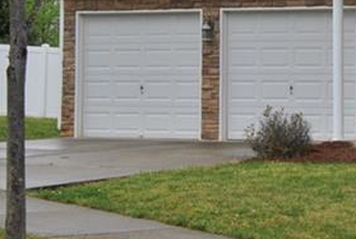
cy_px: -50
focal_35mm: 154
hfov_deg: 13.0
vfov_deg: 8.8
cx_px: 406
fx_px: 1525
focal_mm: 28
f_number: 6.3
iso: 100
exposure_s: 1/160
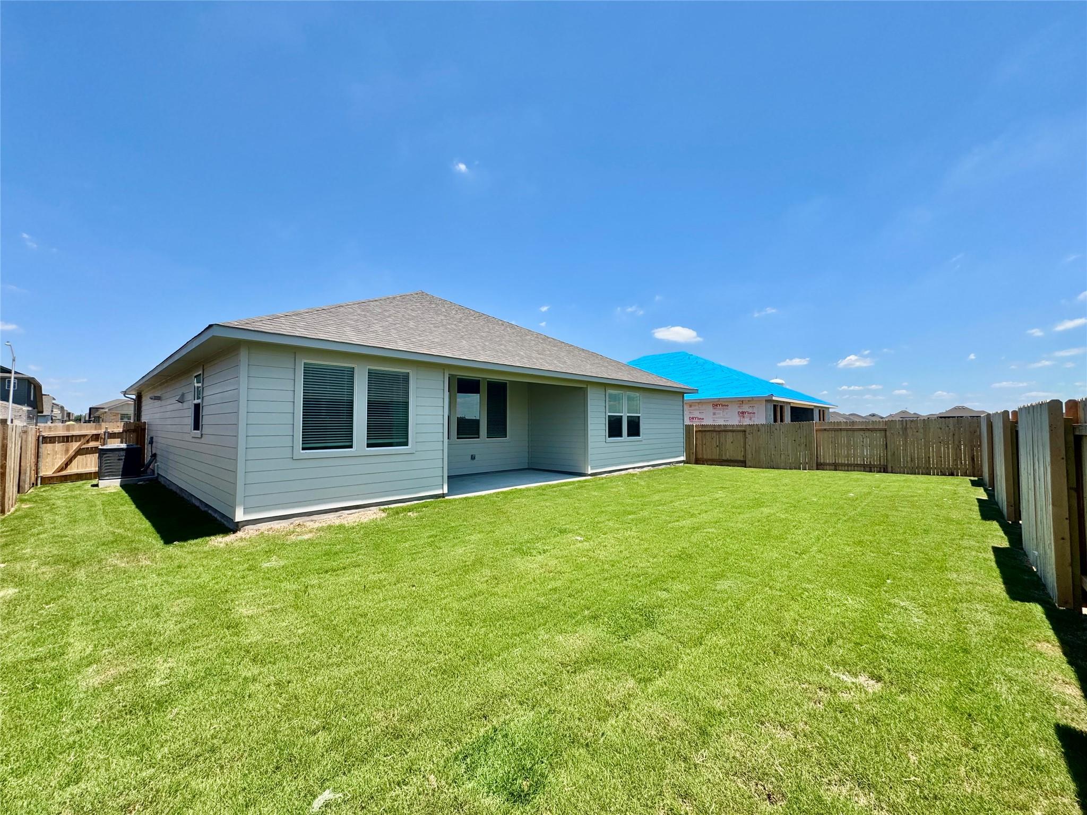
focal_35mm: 14
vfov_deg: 85.7
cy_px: 408
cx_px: 544
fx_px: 440
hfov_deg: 102.1
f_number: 2.2
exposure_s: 1/1709
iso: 40
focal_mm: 2.22
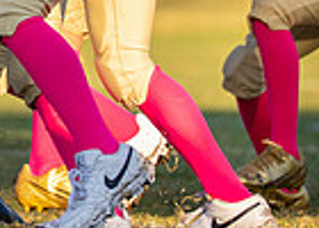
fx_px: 13699
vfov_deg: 1.0
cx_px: -234
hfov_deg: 1.3
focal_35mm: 1512
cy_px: -253
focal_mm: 200
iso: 400
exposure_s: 1/2000
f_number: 2.8
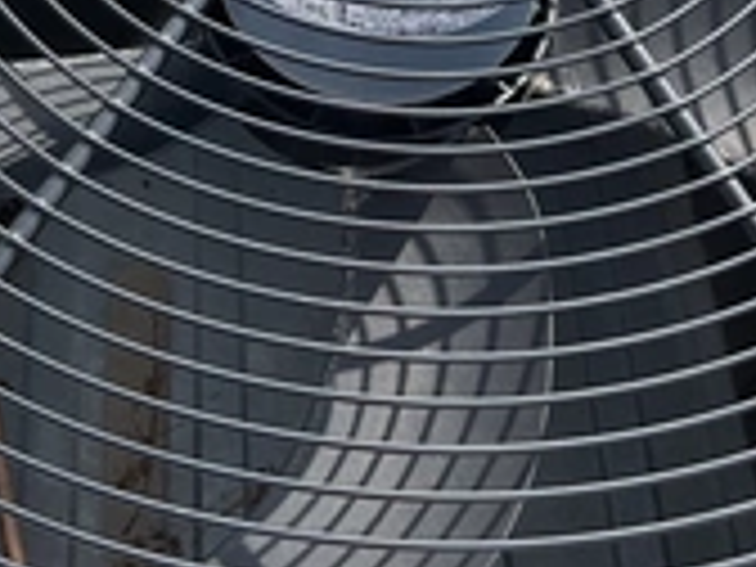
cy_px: -9
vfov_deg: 20.6
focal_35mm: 69
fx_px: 1507
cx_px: 333
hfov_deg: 28.1
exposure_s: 1/580
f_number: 1.8
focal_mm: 3
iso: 25
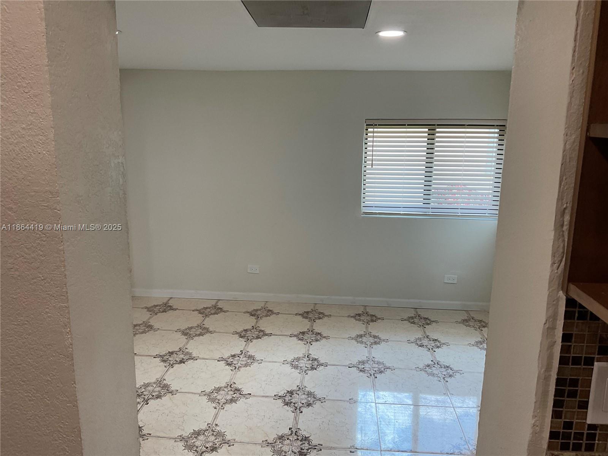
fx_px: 509
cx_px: 304
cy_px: 228
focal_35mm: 29
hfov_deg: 61.7
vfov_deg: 48.2
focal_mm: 3
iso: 50
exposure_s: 1/120
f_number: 1.8
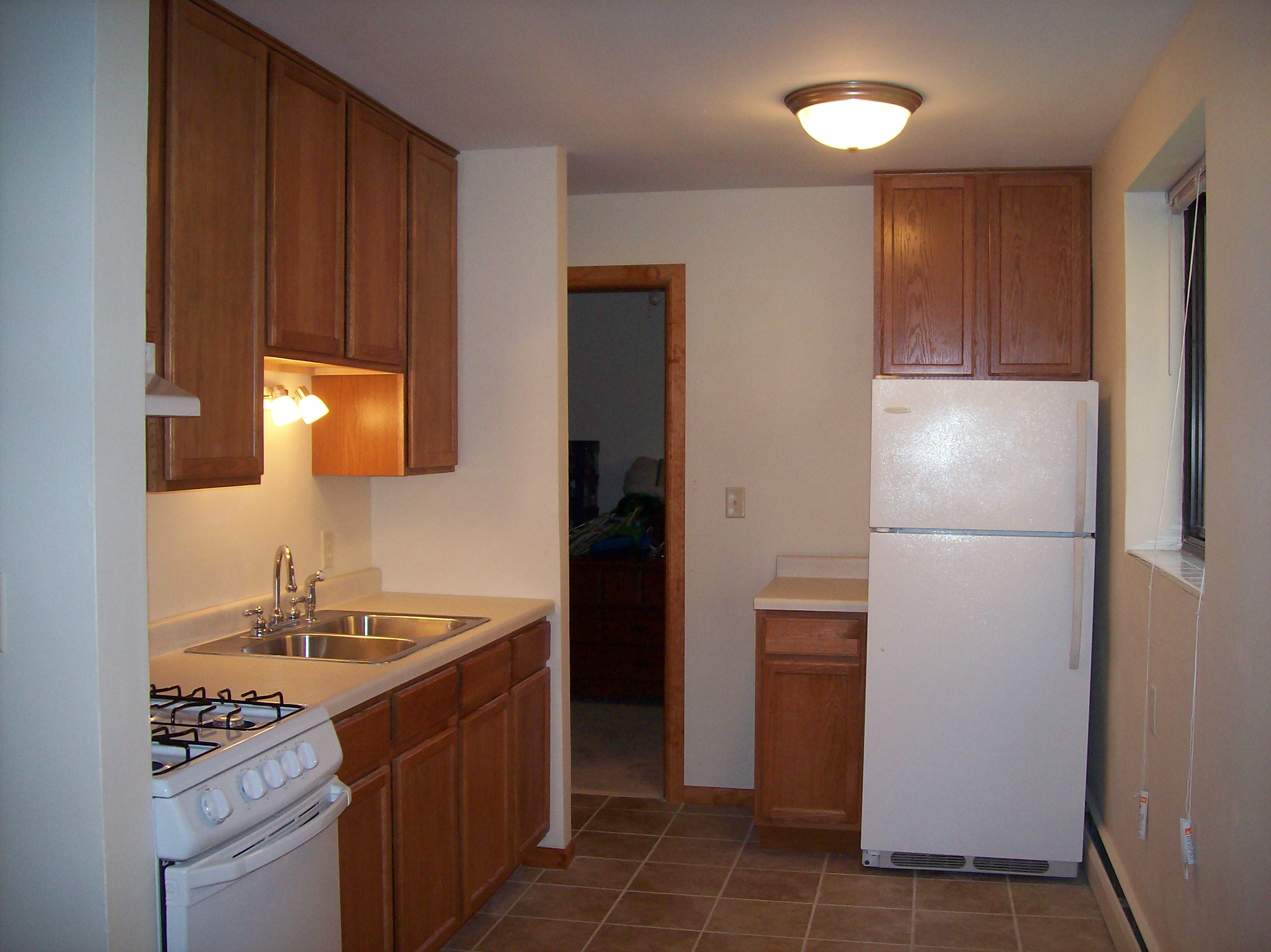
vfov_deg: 39.6
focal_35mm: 36
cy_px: 476
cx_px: 636
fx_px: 1321
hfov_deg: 51.4
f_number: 2.7
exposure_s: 1/64
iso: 80
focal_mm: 6
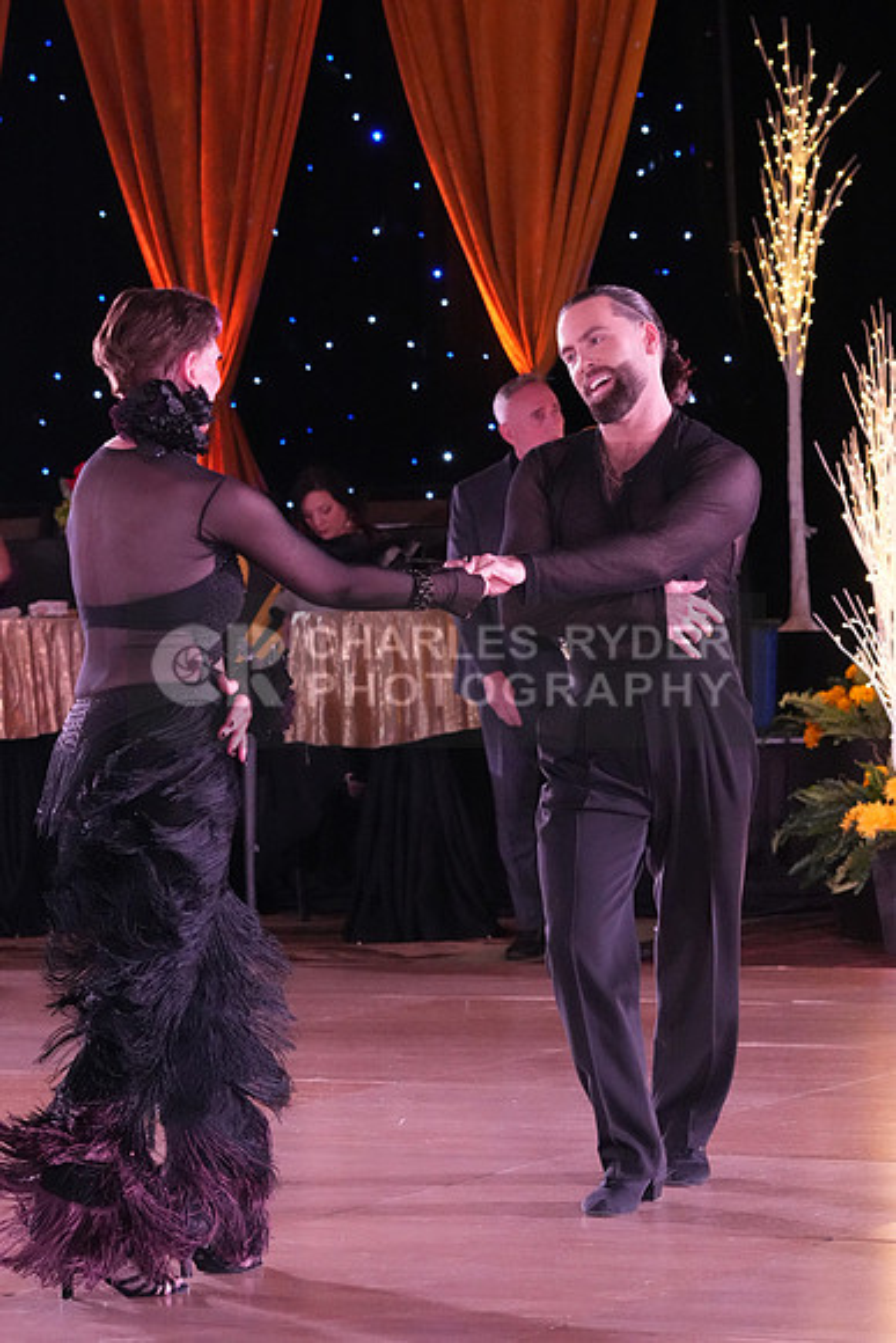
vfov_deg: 16.6
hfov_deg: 11.2
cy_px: 672
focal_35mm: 123
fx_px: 4589
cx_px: 448
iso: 8000
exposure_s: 1/320
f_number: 5.6
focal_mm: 82
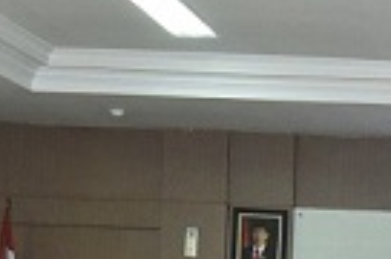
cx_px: 518
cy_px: 301
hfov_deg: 15.1
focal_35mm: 129
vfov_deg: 10.4
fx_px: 1398
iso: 10000
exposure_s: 1/200
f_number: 6.3
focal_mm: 35
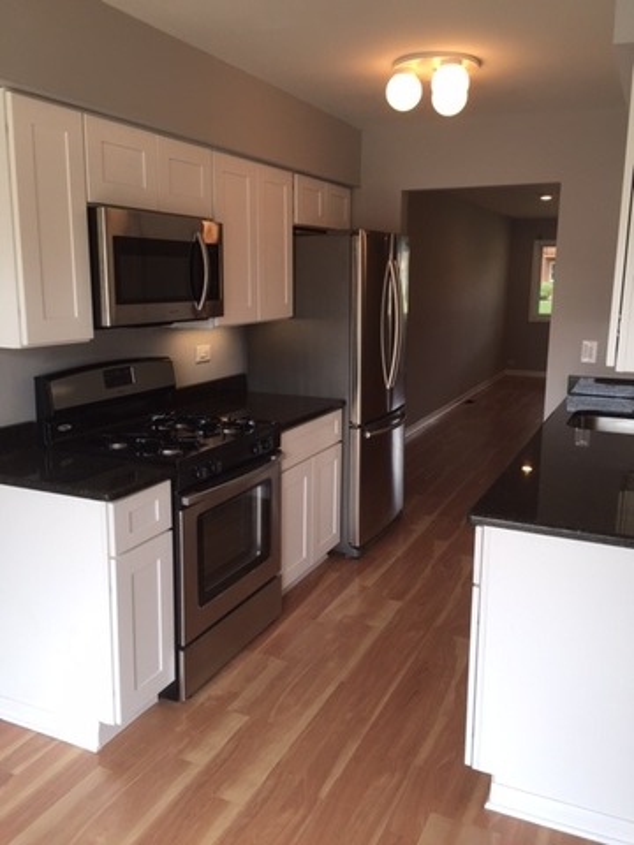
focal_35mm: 29
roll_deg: -0.7
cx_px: 317
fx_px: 708
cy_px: 422
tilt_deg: -10.1
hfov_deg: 48.2
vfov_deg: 61.7
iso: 40
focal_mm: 4.15
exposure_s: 1/120
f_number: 2.2
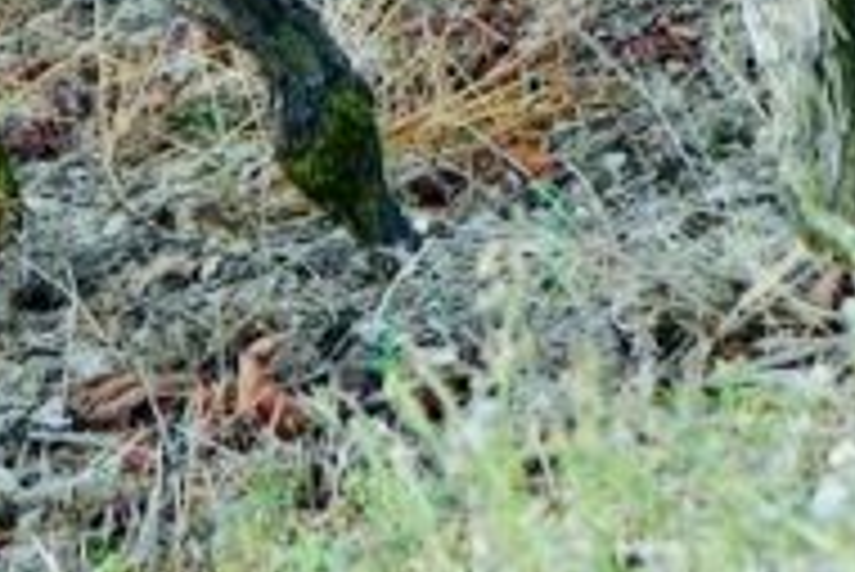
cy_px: -700
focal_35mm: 371
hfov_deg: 5.5
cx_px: 4
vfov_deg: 3.7
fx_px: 8818
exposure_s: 1/200
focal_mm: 46
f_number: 7.1
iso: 500
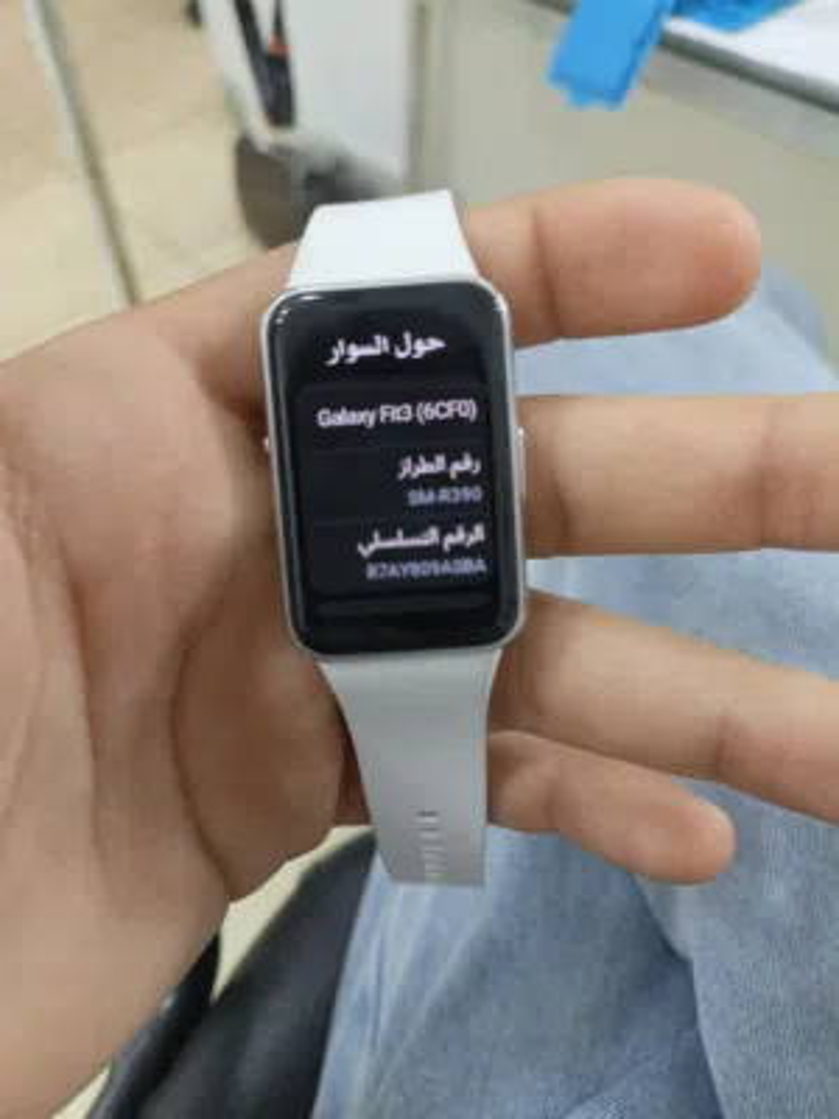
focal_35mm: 23
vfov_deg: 73.9
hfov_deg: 58.9
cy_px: 560
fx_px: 743
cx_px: 420
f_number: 1.79
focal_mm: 4.71
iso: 280
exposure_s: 1/50
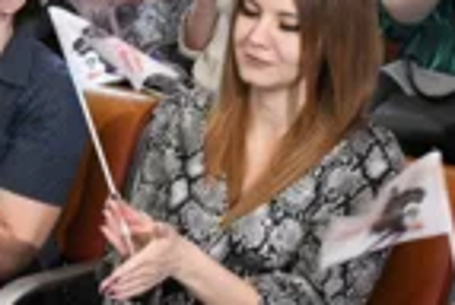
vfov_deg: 10.3
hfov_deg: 14.9
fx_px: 1697
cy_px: 56
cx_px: -60
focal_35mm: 134
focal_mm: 32
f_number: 5
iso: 4000
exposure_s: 1/100
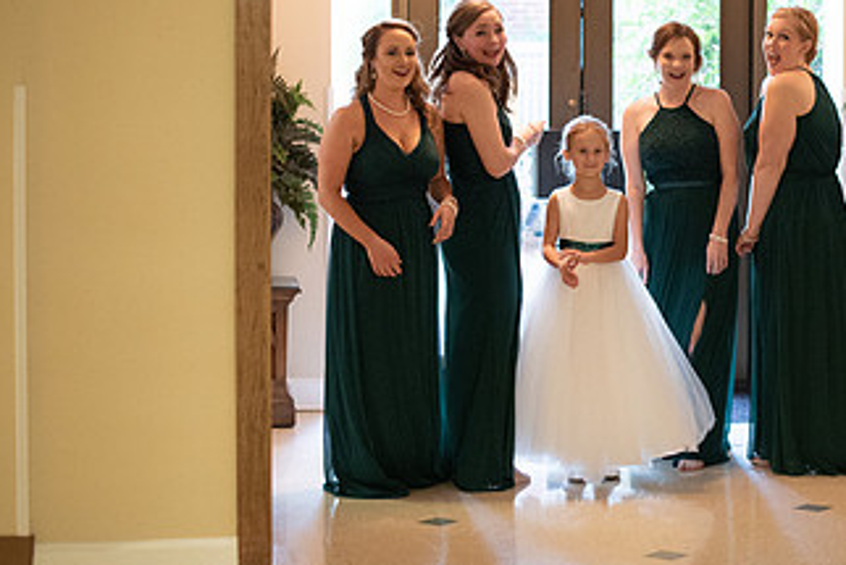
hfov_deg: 22.3
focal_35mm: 90
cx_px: 688
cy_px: 125
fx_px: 2116
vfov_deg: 15.1
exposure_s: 1/800
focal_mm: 50
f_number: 2
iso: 3200
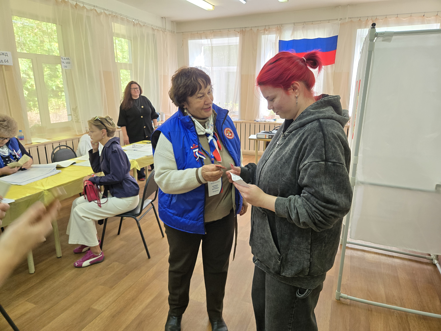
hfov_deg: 73.9
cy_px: 166
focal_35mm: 23
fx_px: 293
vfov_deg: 58.9
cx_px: 220
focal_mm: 5.4
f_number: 1.8
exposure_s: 1/100
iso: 160
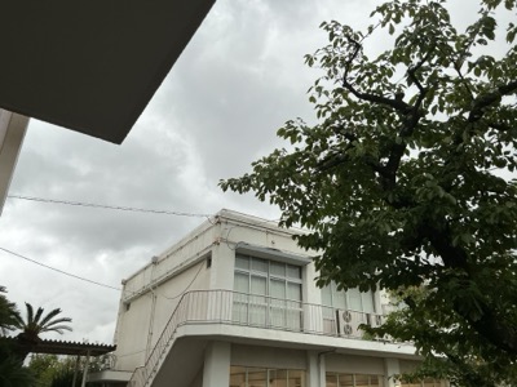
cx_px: 258
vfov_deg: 48.2
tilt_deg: +26.4
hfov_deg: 61.7
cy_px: 194
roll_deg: -0.1
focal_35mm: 29
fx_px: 433
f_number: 1.8
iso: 32
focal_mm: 3
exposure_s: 1/120
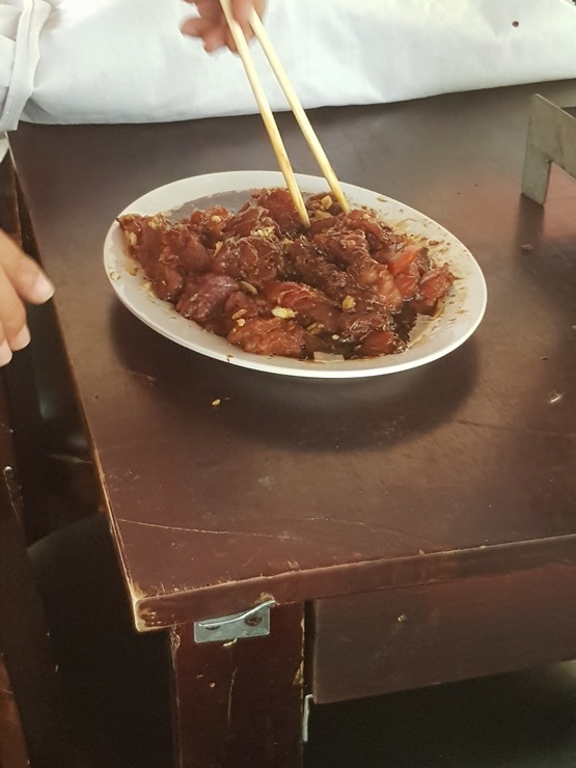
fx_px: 577
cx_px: 288
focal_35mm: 26
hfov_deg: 53.1
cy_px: 384
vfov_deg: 67.3
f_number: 1.7
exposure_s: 1/60
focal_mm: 4.2
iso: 500
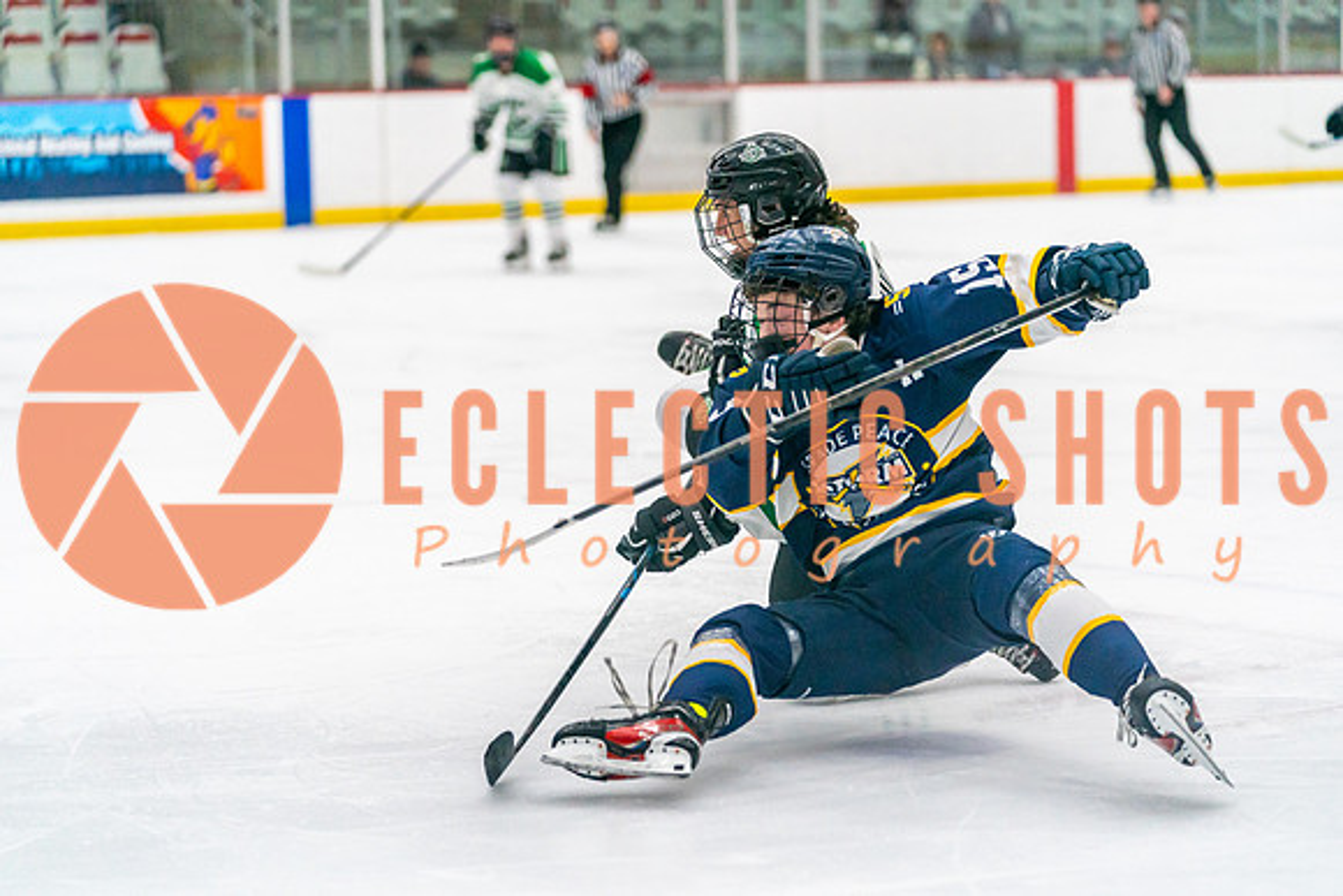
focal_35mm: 108
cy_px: 448
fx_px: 4030
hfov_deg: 18.9
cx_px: 672
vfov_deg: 12.7
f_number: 2.8
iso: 4000
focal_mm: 108
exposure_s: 1/1600
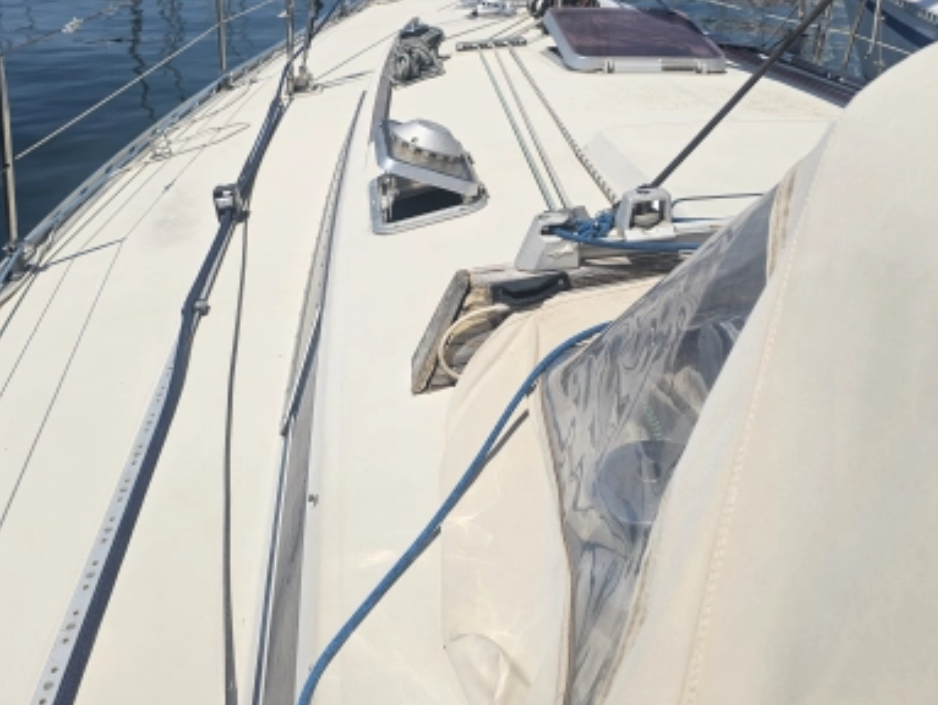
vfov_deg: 42.4
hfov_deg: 55.3
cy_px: 234
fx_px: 895
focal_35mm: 33
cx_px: 433
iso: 10
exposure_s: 1/2544
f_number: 1.7
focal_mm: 6.3
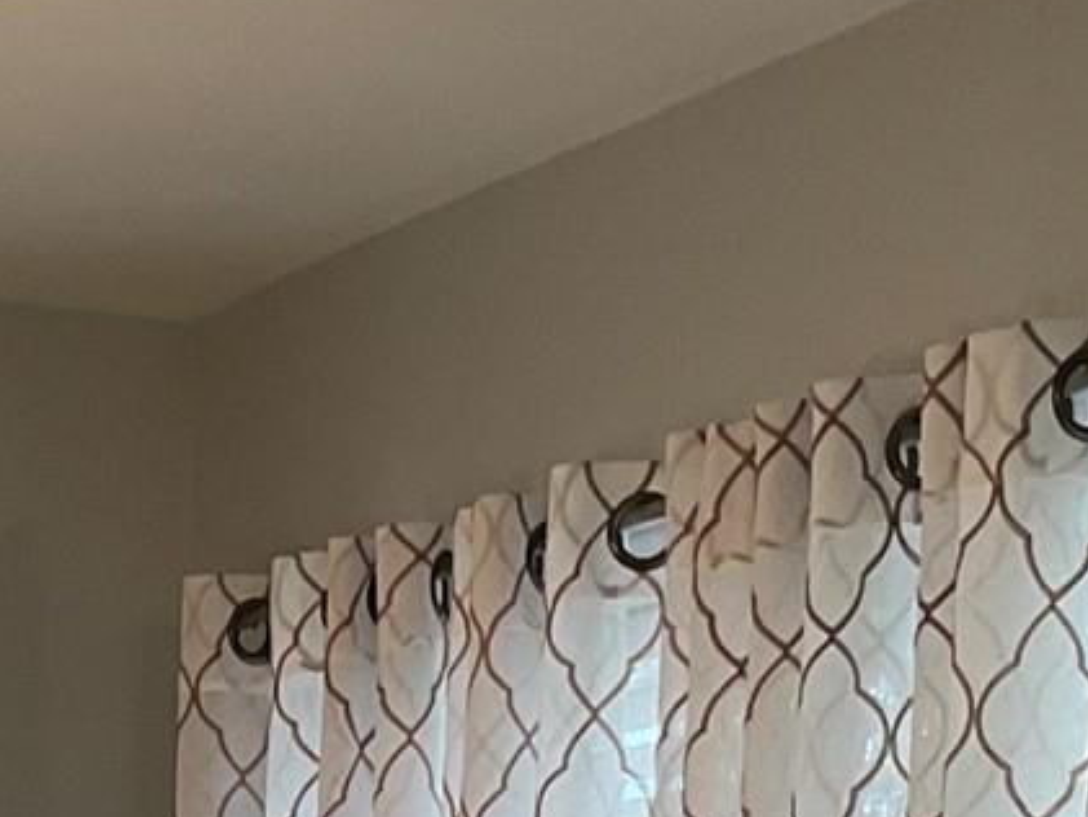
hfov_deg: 13.6
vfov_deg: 9.4
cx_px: -168
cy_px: 1949
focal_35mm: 141
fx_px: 4433
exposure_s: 1/60
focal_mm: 3
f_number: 1.8
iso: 50
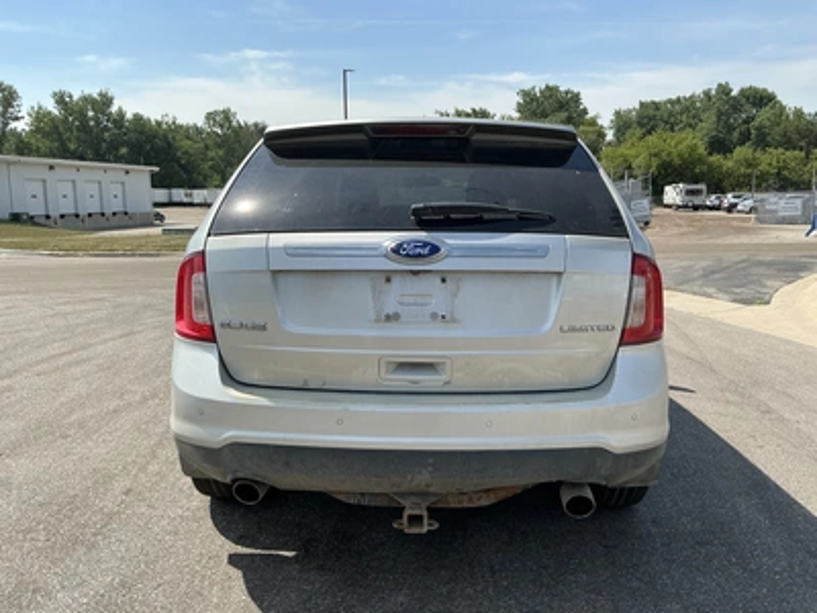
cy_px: 306
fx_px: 661
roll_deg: +1.0
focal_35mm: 28
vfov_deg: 49.7
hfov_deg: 63.4
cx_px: 408
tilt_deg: -5.0
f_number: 1.8
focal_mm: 3
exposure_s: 1/1626
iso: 25
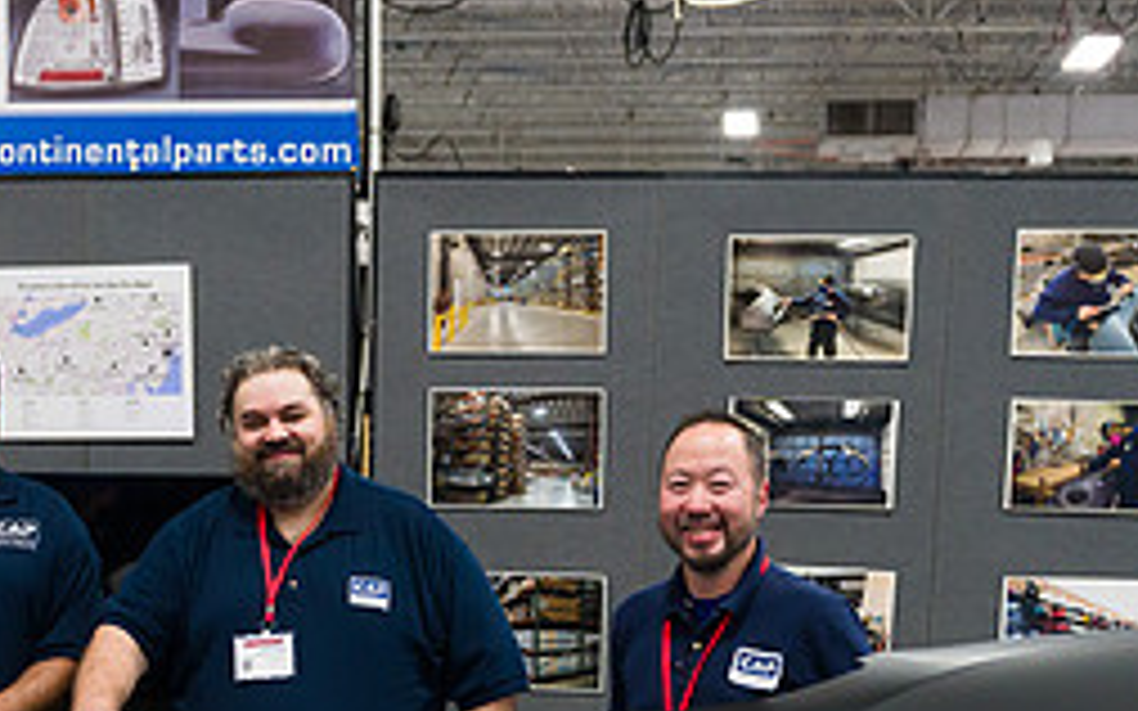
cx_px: 459
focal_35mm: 56
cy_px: 706
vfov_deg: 22.3
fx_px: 1736
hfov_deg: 36.2
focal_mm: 24
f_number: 4
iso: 3200
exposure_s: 1/250
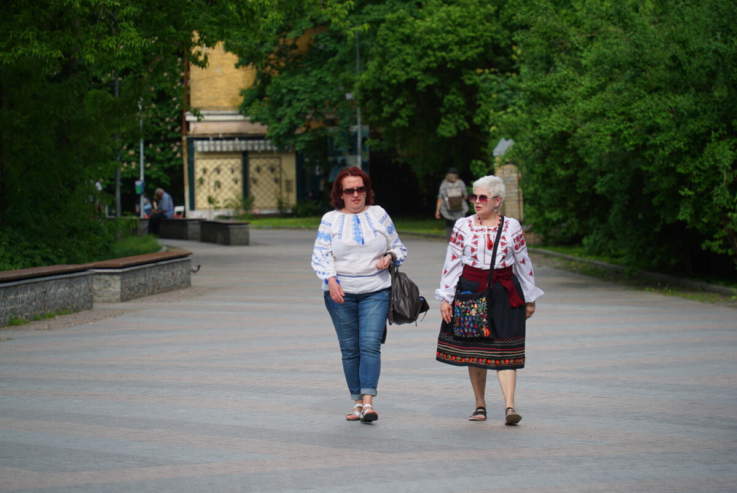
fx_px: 4097
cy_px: 246
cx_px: 368
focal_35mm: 200
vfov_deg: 6.9
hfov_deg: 10.3
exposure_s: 1/400
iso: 100
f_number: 5.6
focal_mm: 200
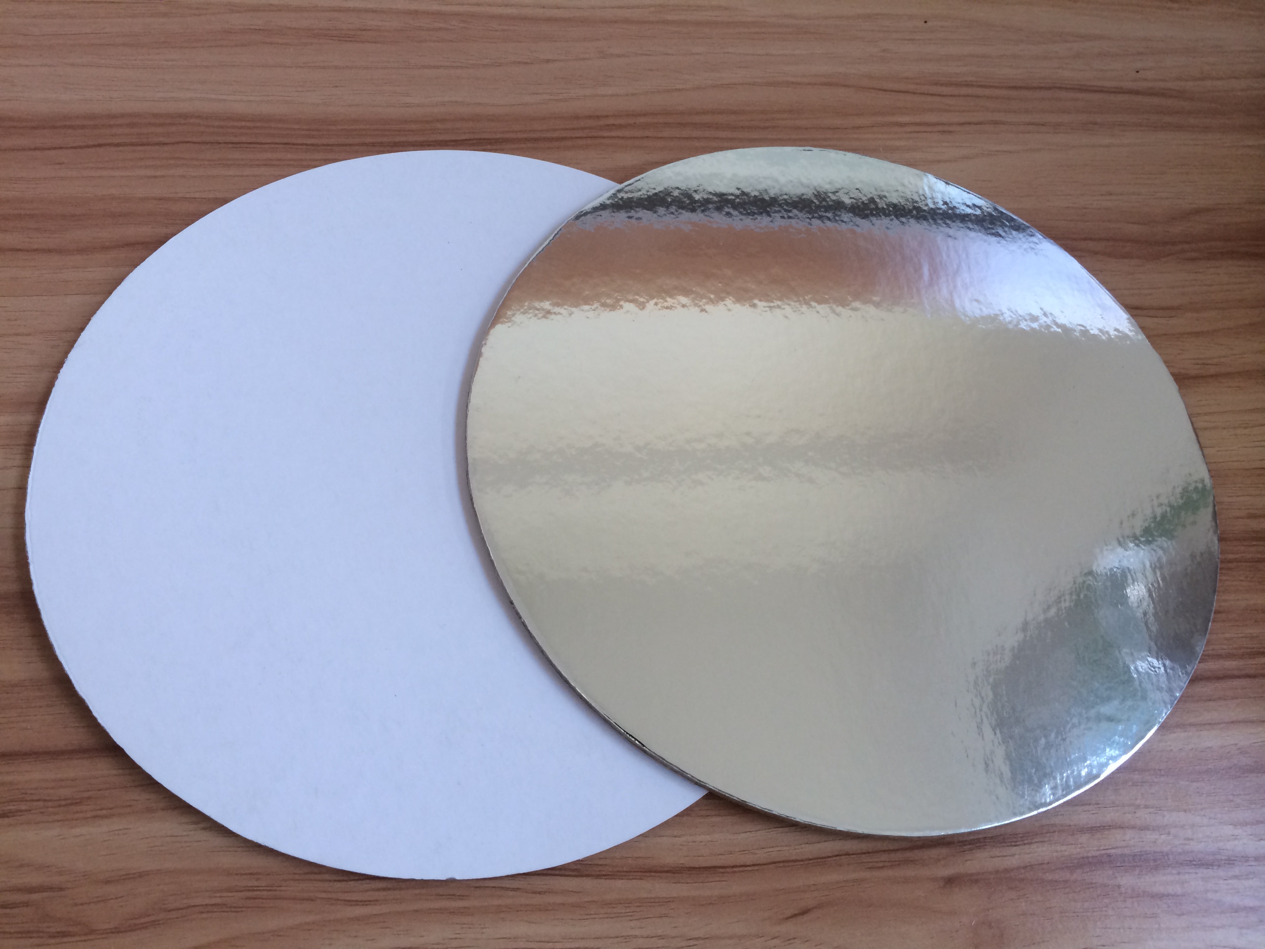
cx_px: 632
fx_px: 1096
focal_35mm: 30
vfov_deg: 46.8
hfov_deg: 60.0
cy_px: 474
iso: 40
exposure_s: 1/30
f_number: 2.2
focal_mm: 4.12
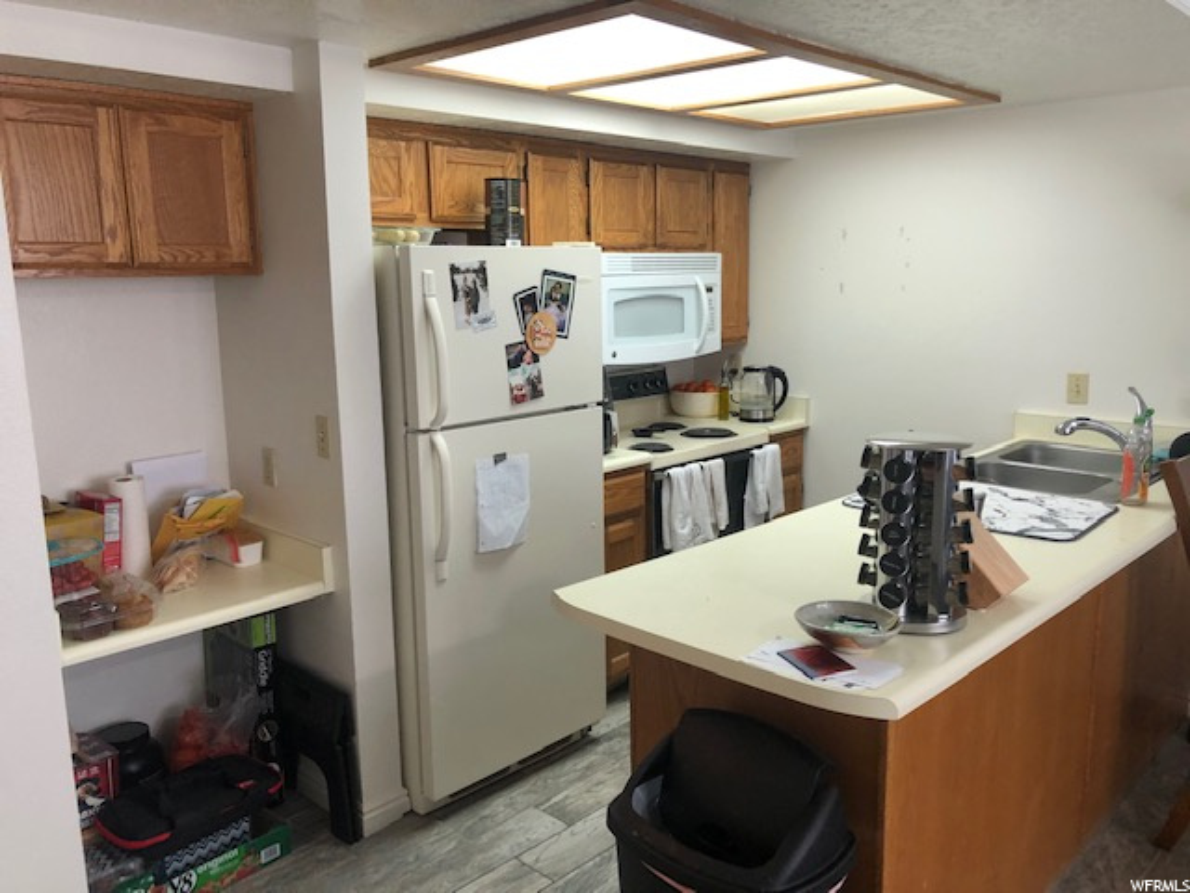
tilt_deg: -11.2
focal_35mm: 28
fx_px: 963
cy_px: 446
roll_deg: +1.6
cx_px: 595
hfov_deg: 63.4
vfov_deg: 49.7
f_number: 1.8
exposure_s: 1/30
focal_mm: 3.99
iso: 32
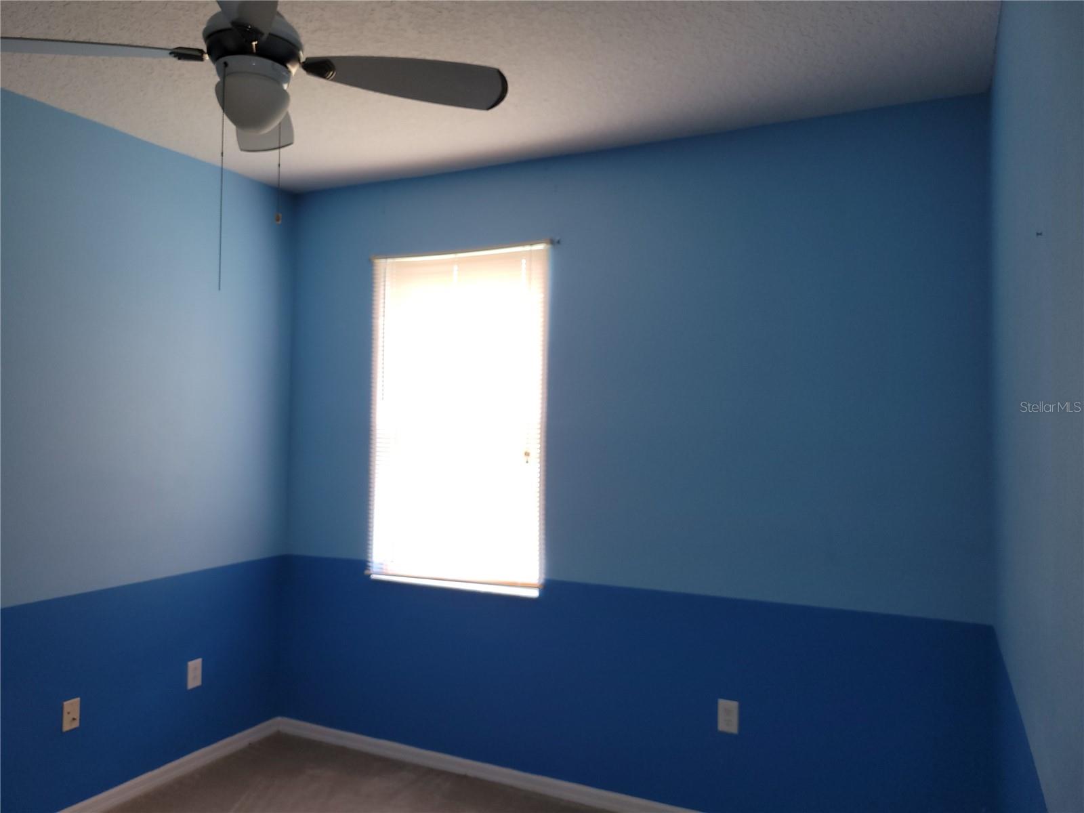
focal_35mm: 26
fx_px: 814
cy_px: 406
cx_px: 542
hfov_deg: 67.3
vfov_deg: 53.1
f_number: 1.8
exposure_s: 1/60
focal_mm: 5.4
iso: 50
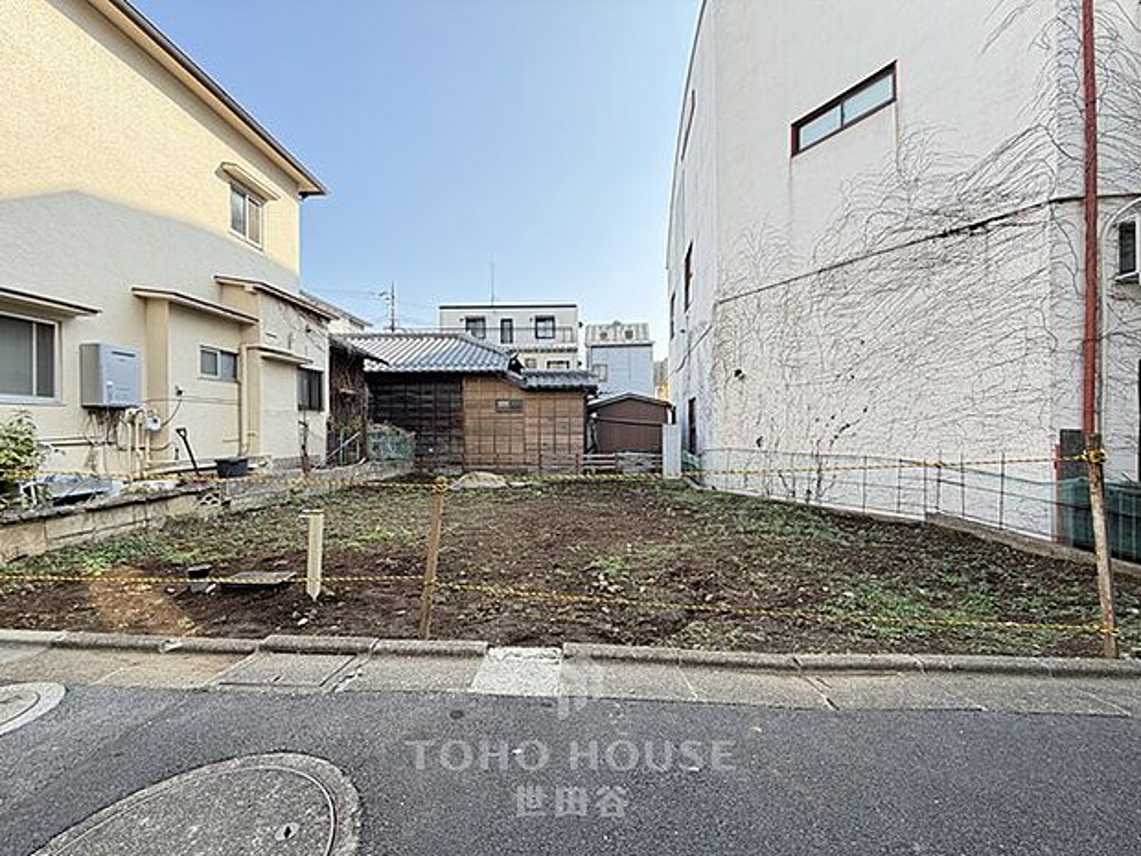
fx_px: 461
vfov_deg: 85.7
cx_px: 570
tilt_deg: +1.0
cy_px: 428
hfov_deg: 102.1
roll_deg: +0.4
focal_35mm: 14
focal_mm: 2.22
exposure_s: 1/123
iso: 40
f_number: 2.2
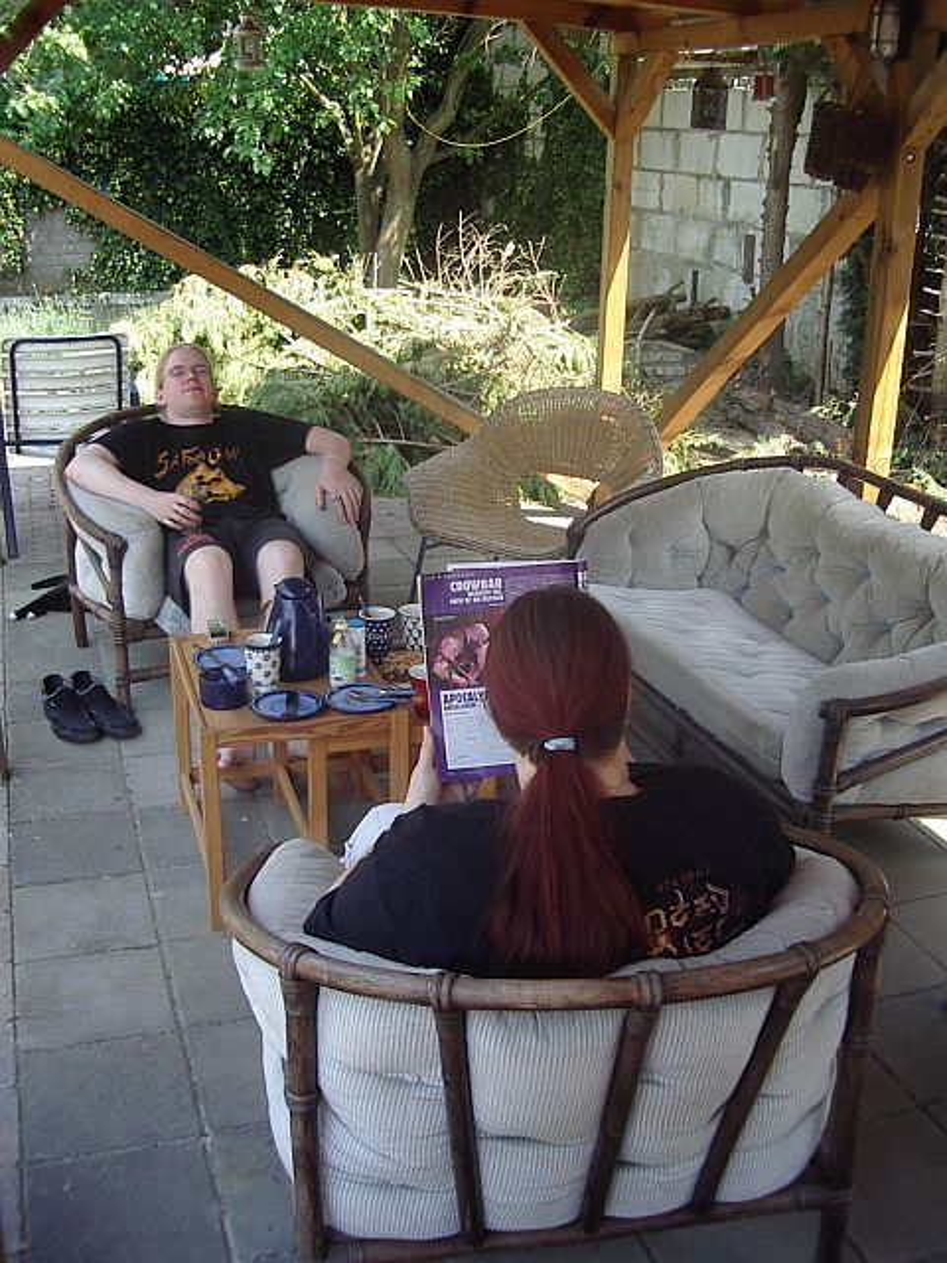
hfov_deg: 37.7
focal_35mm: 38
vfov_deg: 49.0
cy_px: 632
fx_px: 1386
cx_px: 474
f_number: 2.6
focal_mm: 5.8
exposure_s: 1/125
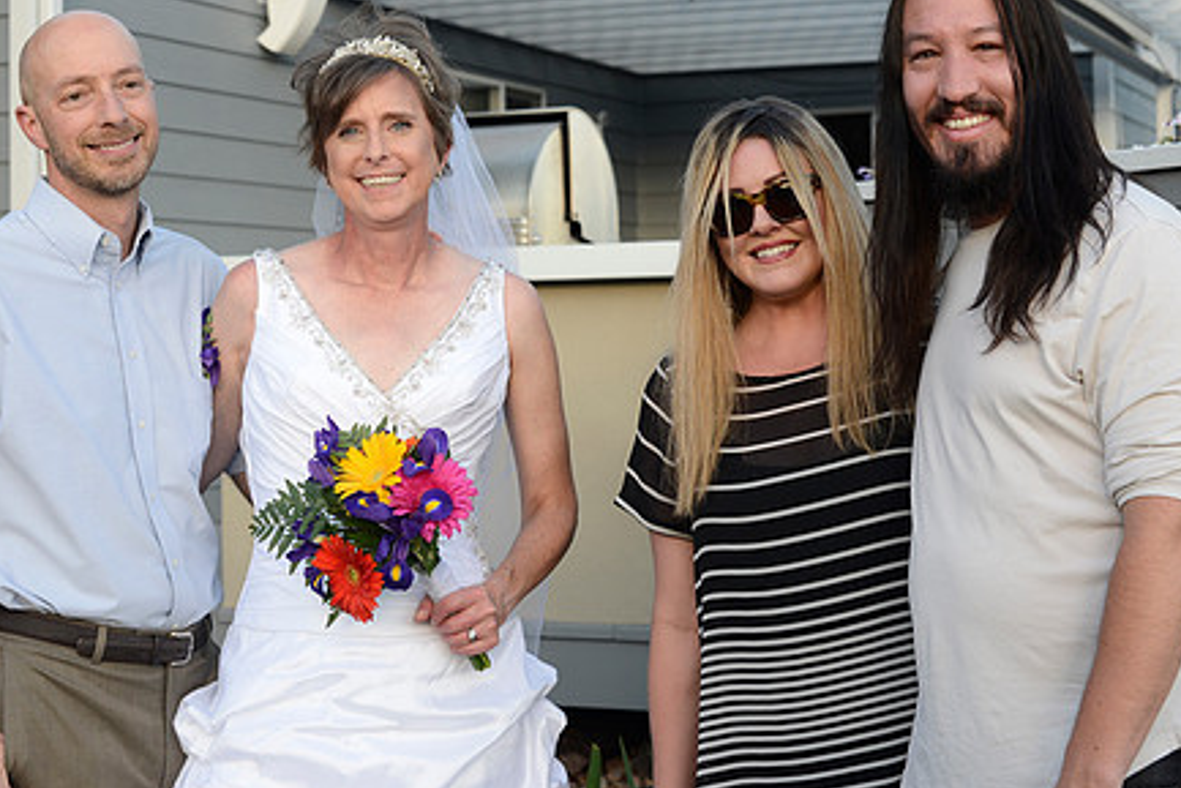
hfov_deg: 30.1
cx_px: 543
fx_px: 2199
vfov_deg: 20.3
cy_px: 323
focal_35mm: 67
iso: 400
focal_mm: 50
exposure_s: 1/250
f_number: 5.6
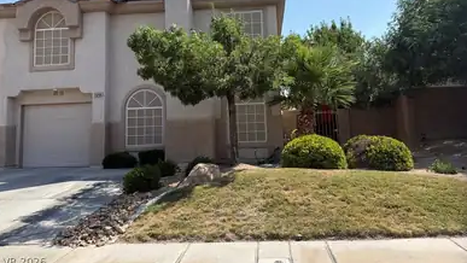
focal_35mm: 27
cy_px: 88
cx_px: 235
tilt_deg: +6.9
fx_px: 334
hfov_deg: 69.8
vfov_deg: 42.4
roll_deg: +1.7
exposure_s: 1/4167
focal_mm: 6.76
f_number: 1.78
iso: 80
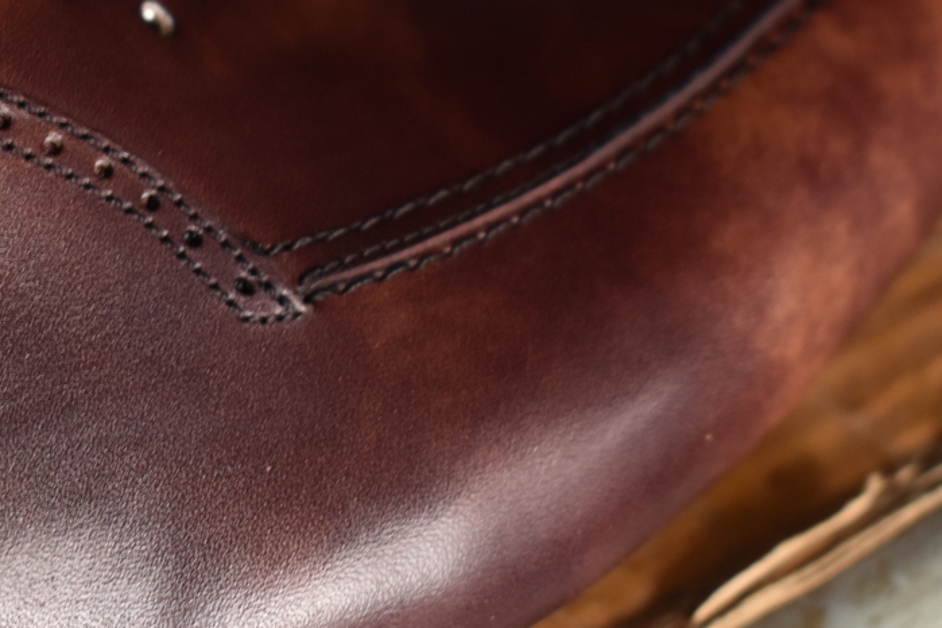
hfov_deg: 19.8
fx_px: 2695
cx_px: 457
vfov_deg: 13.3
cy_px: 163
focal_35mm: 103
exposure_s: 1/30
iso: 450
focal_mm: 40
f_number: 5
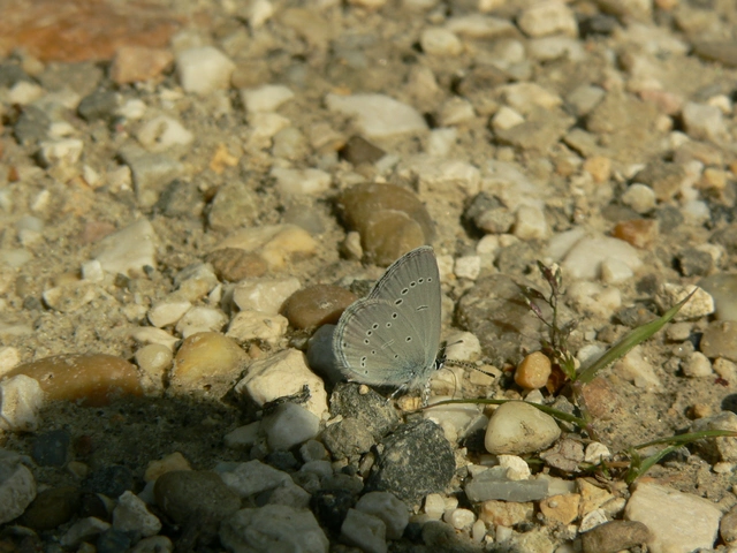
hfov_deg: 17.7
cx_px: 368
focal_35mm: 111
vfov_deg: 13.3
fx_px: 2363
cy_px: 276
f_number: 5.6
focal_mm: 18.5
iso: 80
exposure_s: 1/1000
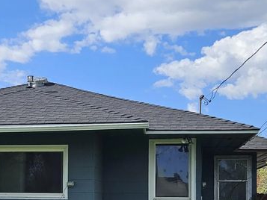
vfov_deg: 21.6
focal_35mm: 66
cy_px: 196
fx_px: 509
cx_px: 65
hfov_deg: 28.9
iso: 25
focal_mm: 5.4
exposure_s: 1/2054
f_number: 1.8
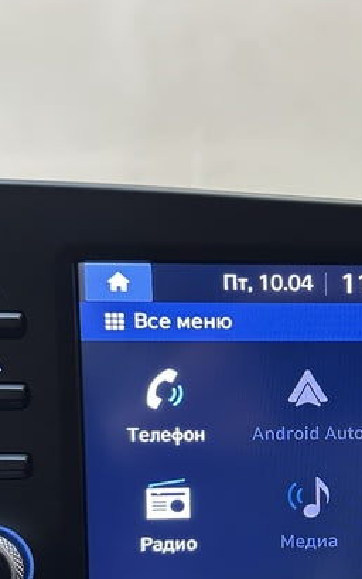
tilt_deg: -12.8
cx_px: 386
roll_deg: -0.3
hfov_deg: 22.1
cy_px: 424
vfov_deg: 35.6
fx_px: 883
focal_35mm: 56
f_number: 1.78
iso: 125
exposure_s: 1/50
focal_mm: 6.86
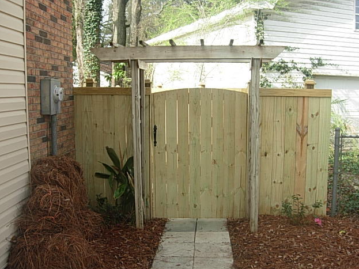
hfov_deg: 50.1
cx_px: 183
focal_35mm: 37
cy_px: 137
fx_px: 384
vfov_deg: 38.7
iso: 50
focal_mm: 7.5
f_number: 3.4
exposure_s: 1/166
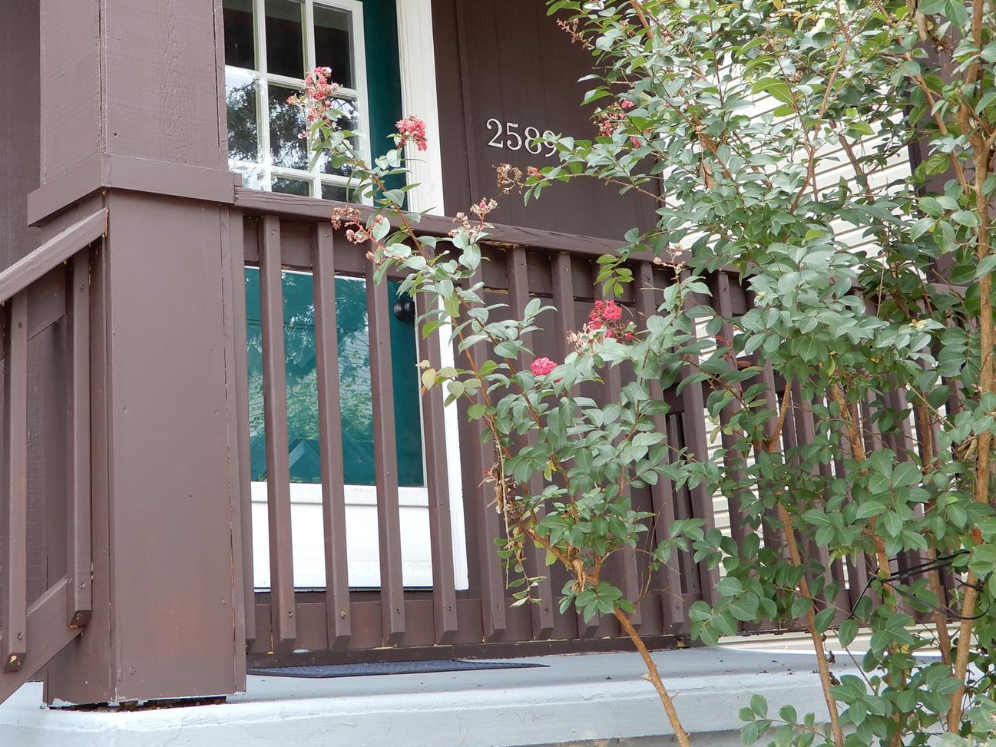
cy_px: 223
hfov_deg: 32.1
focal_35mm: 60
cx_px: 408
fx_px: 1727
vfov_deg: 24.2
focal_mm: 6.8
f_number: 4
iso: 80
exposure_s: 1/60
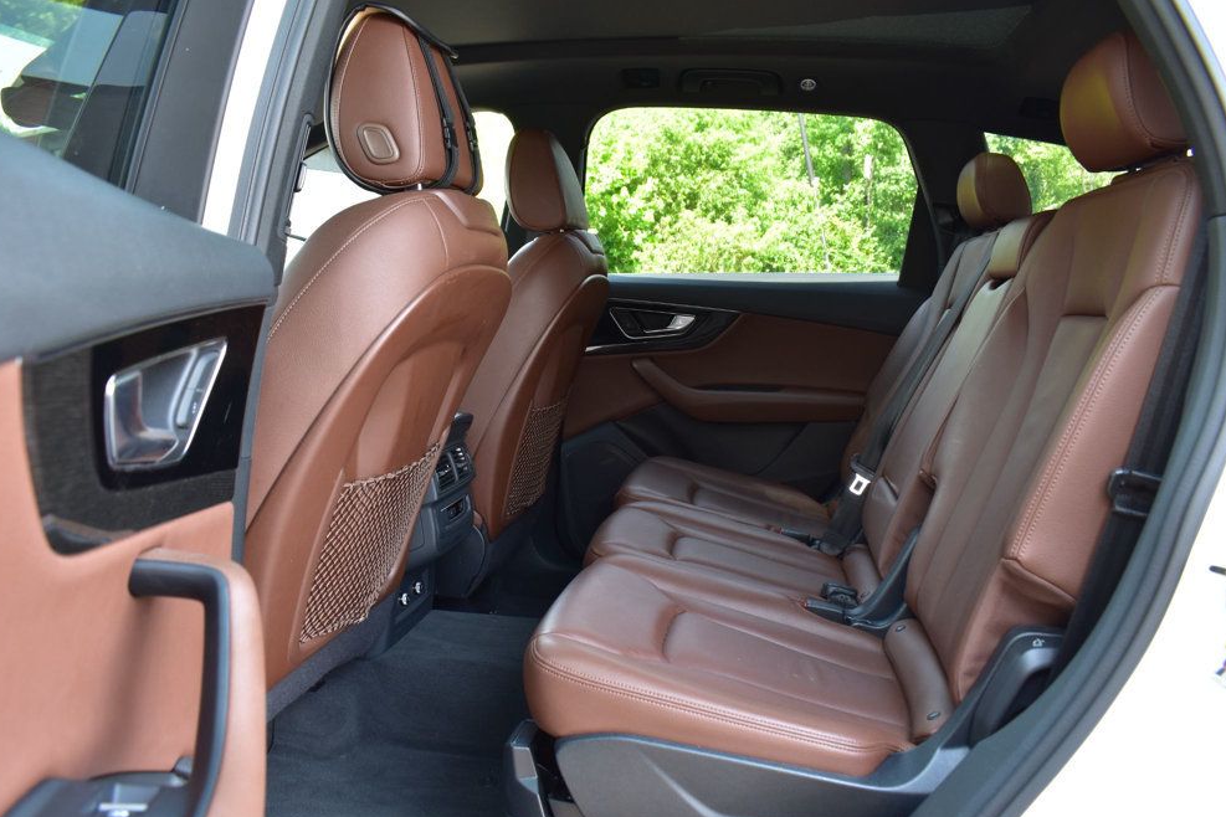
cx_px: 599
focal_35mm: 28
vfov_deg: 46.4
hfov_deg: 65.5
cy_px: 421
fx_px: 953
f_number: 7.1
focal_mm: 18
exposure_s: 1/30
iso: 400
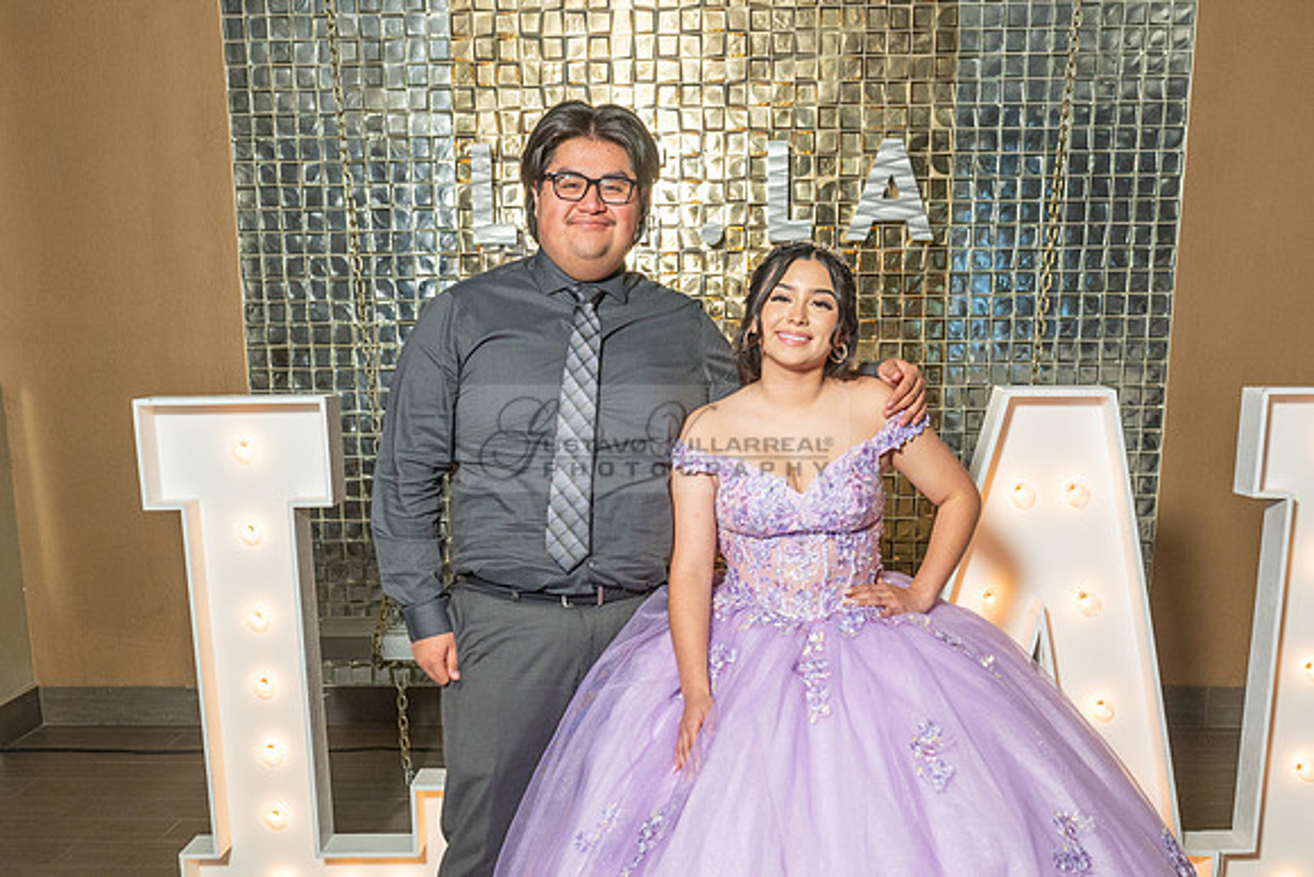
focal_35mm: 42
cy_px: 720
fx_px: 1530
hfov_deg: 46.5
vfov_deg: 31.0
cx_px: 654
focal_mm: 25.5
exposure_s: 1/125
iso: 640
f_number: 5
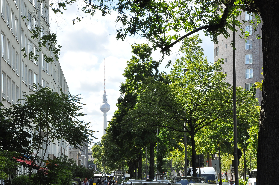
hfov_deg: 15.2
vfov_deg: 10.1
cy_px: 92
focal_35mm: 135
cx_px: 140
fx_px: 1045
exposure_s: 1/125
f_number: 16
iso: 320
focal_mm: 90
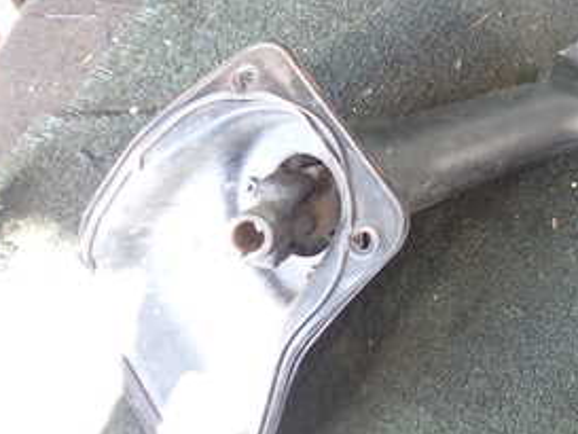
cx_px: 612
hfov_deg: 27.3
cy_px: 68
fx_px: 1103
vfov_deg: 21.9
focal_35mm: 66
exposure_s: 1/30
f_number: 2.3
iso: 200
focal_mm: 5.4
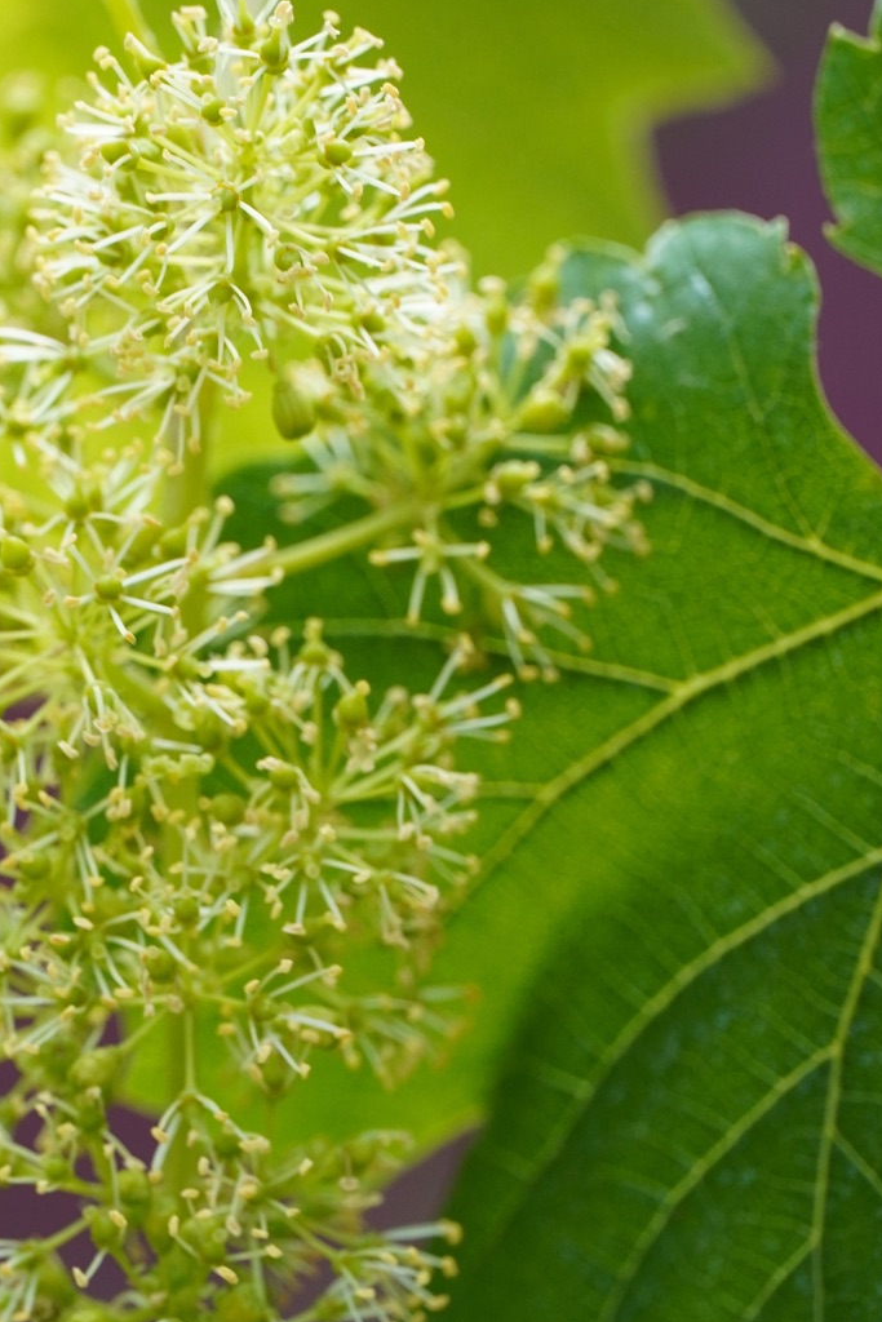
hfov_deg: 3.9
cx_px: 174
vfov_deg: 5.8
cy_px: 794
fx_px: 13073
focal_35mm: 356
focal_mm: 135
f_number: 5.6
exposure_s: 1/250
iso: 500
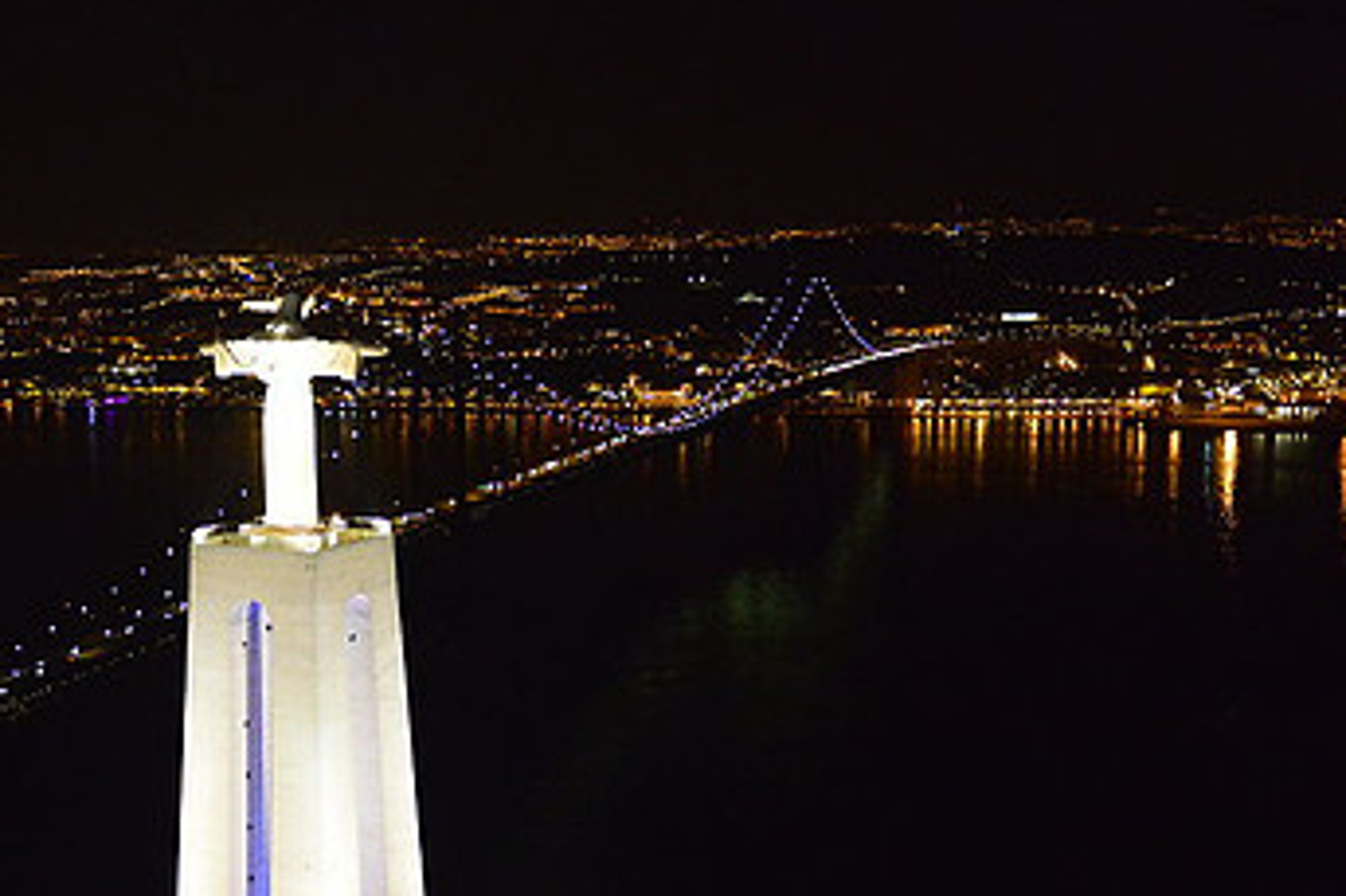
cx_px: 282
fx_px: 2018
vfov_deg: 25.0
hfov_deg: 35.8
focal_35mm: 54
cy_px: 479
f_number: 2.8
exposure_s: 1/160
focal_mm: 32
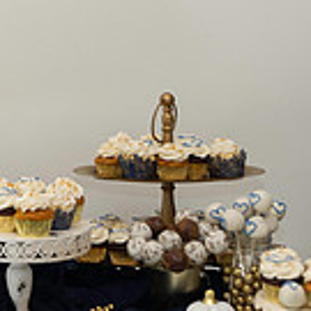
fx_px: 1250
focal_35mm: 123
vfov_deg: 14.1
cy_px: 55
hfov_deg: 13.6
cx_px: -108
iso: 160
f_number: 3.2
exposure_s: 1/125
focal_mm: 32
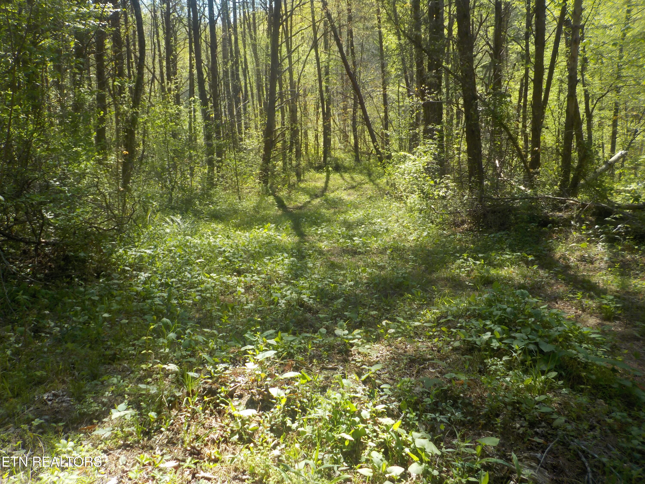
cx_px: 322
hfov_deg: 60.0
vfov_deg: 46.8
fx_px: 559
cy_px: 242
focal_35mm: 30
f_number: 3.3
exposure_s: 1/400
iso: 125
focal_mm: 4.1
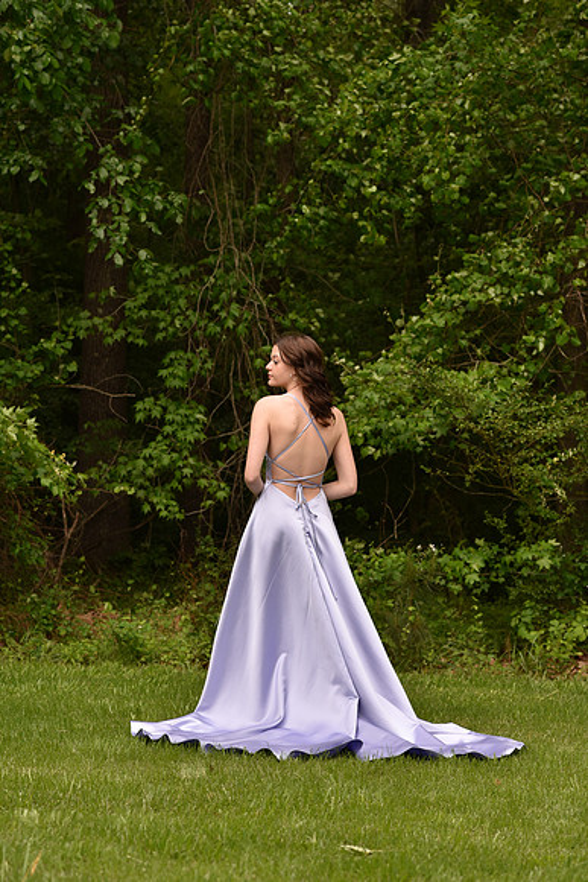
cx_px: 294
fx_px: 2081
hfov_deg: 16.1
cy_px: 441
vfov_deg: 23.9
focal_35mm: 85
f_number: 6.3
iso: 200
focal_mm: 85
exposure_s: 1/320
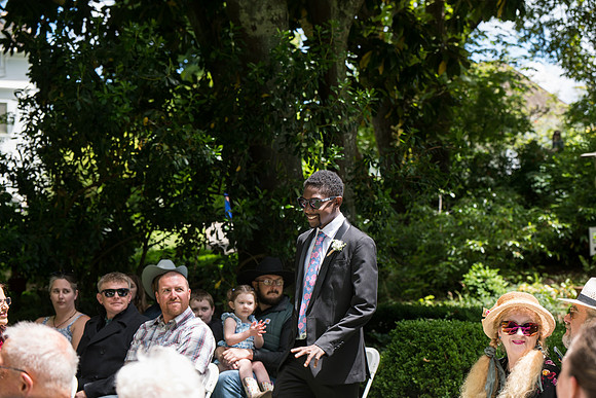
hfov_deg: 28.8
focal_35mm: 70
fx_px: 1159
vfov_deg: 19.5
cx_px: 298
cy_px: 199
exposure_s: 1/400
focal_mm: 70
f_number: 4
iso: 160
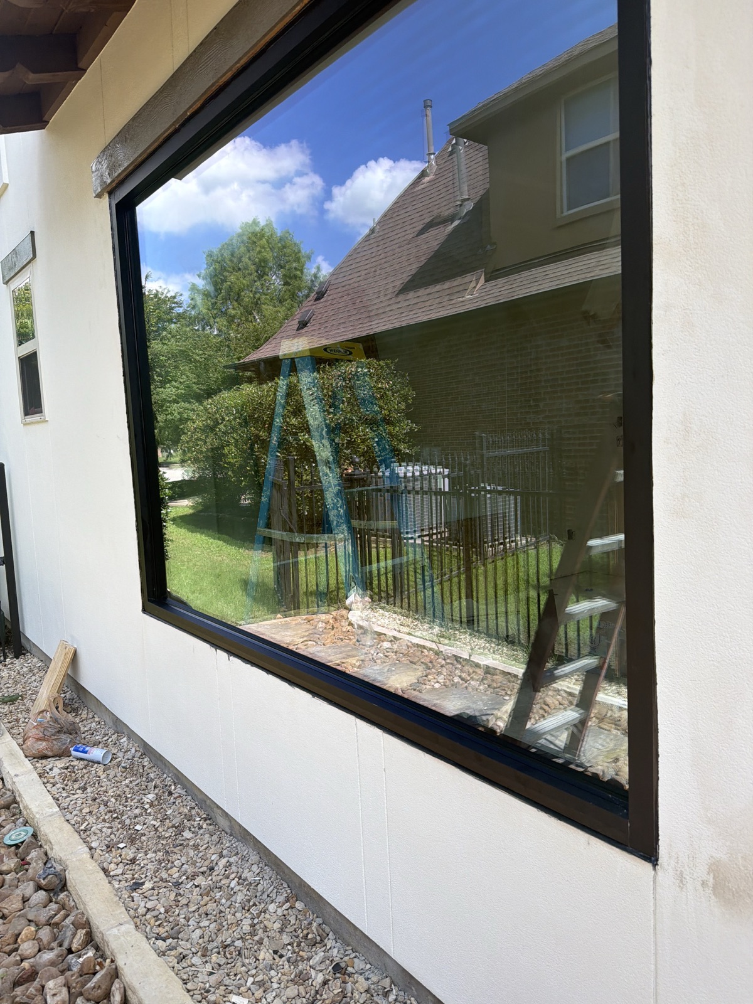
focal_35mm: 24
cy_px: 502
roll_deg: +3.0
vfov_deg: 71.6
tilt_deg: -4.2
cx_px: 376
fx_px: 696
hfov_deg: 56.8
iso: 80
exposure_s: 1/1122
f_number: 1.78
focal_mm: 6.76
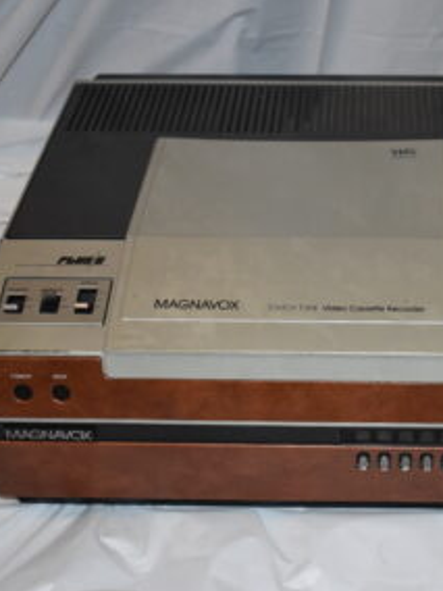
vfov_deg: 28.7
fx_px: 1156
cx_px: 347
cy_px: 297
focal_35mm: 68
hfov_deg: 21.5
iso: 1250
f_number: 4.2
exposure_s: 1/60
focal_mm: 31
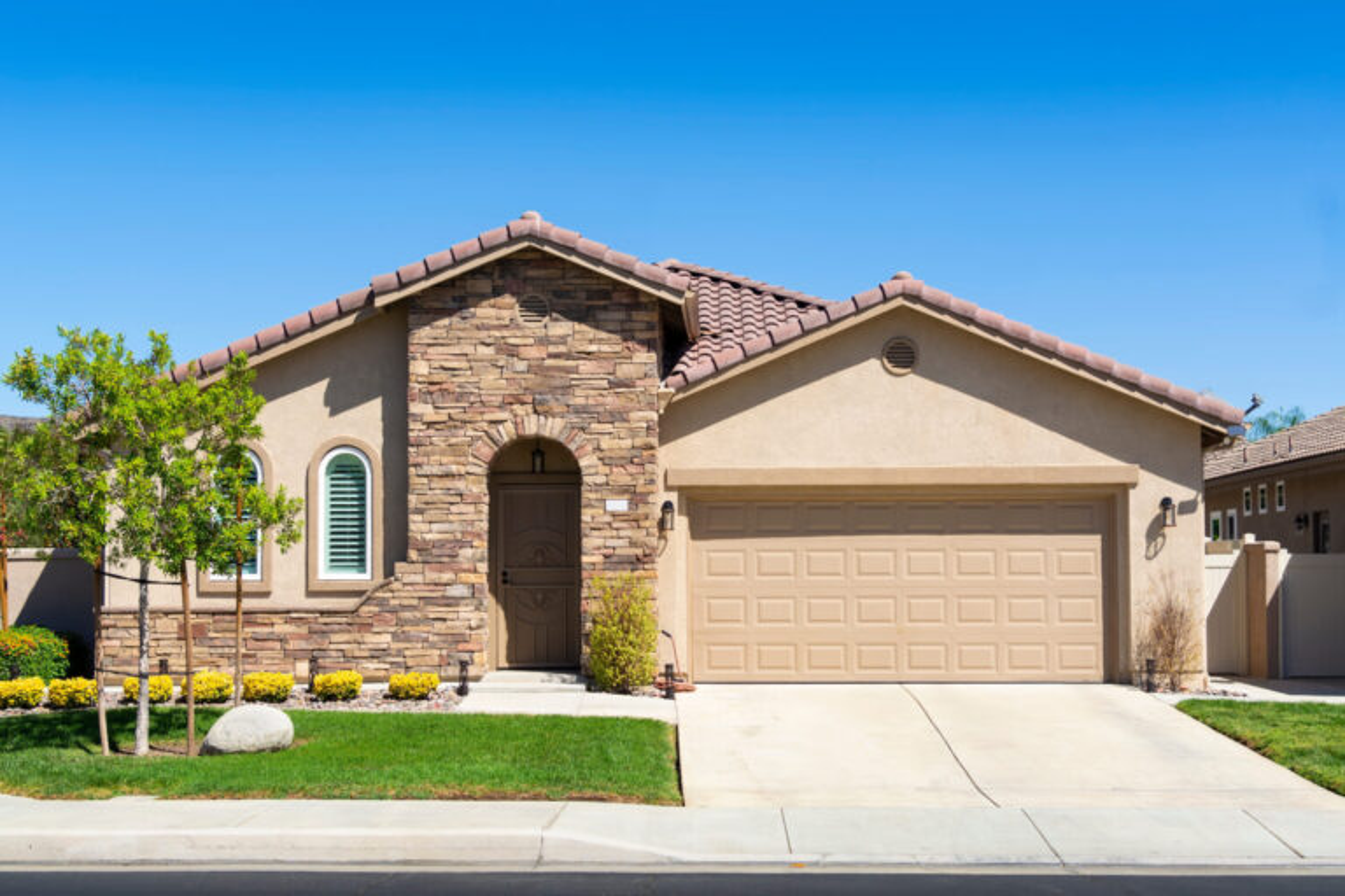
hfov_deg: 37.9
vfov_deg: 25.8
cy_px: 448
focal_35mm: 52
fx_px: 1961
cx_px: 672
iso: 100
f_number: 5.6
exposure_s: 1/500
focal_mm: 35
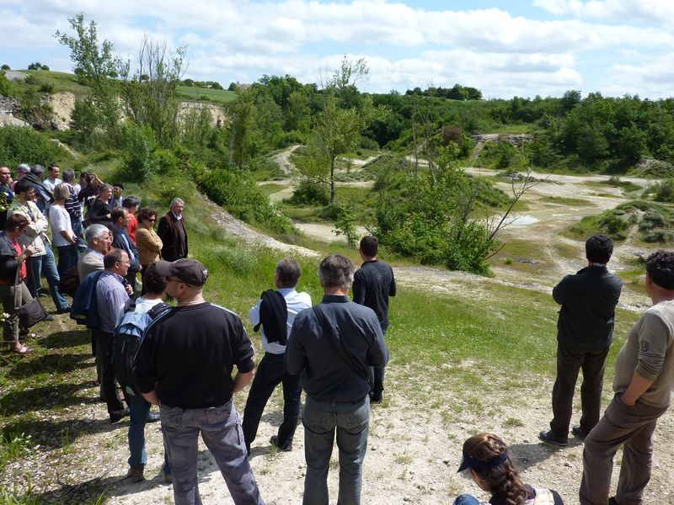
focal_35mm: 25
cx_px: 337
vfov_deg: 54.9
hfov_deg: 69.4
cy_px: 252
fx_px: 487
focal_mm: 4.1
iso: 80
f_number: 4.5
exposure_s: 1/500
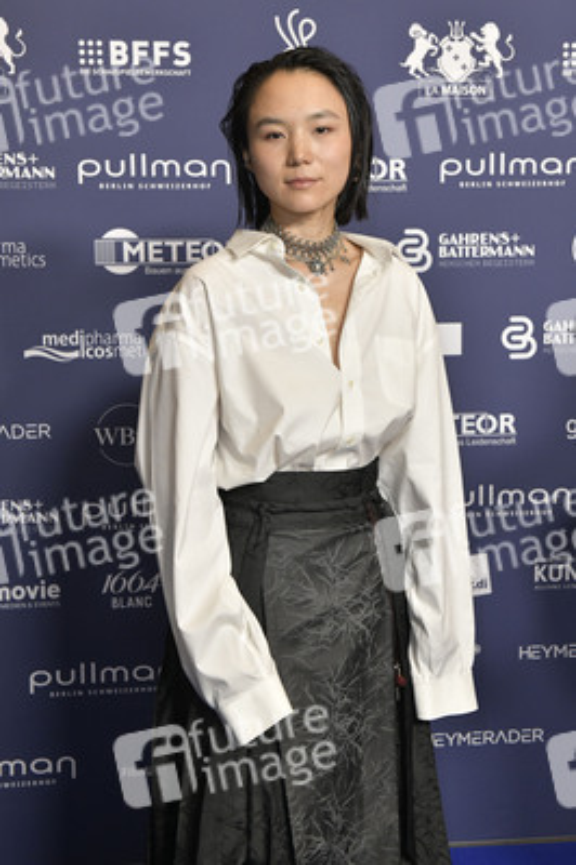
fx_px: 1154
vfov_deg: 41.1
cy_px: 432
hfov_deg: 28.0
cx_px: 288
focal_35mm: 48
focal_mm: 48
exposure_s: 1/200
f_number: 6.3
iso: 2000
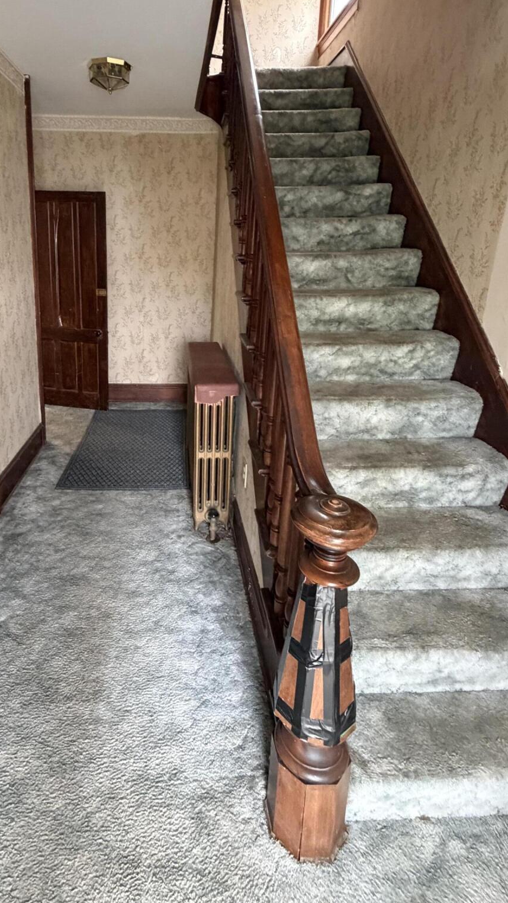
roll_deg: -1.5
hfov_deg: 55.1
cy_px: 361
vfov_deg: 85.5
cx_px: 185
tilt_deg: -13.6
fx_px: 479
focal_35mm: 20
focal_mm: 2.22
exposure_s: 1/60
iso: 640
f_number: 2.2
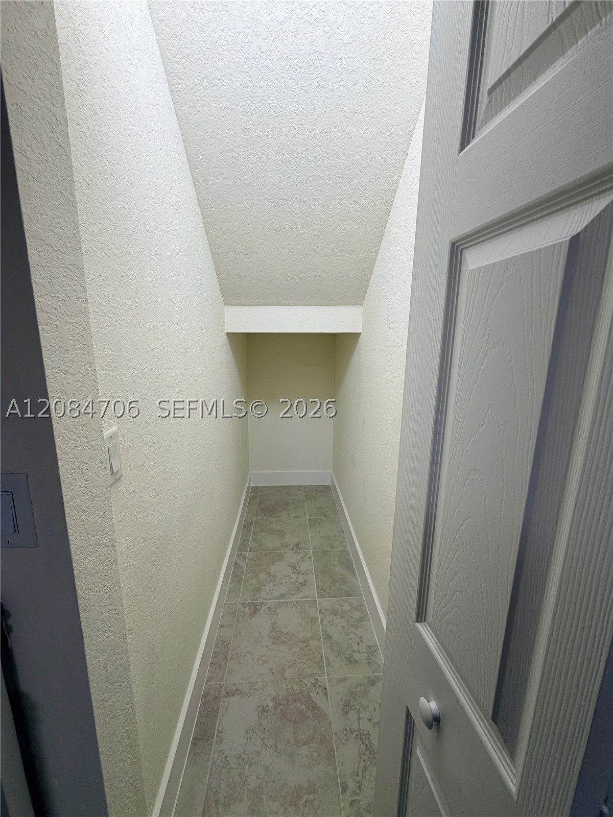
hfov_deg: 85.7
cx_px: 306
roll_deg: -0.2
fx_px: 331
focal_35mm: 14
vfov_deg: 102.1
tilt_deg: -10.9
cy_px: 408
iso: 80
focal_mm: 2.22
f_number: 2.2
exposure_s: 1/120
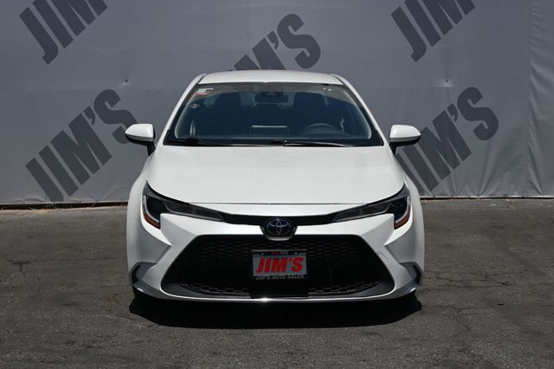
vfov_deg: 23.8
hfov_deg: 35.1
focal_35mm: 57
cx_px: 277
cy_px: 184
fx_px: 877
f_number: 7.1
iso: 100
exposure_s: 1/400
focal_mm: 38
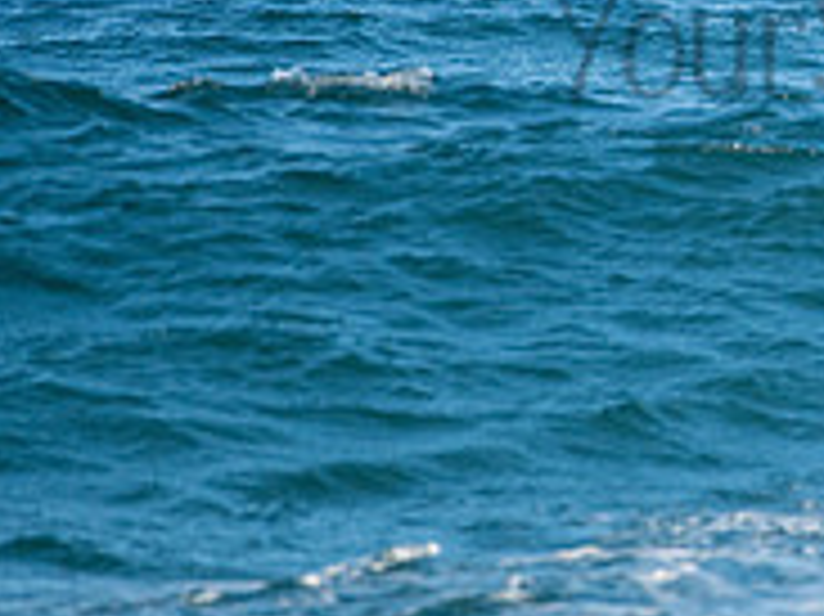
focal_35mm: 1525
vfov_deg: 1.0
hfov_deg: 1.3
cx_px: 1013
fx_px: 36277
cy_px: -7
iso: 400
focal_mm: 500
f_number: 5.6
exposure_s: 1/2500
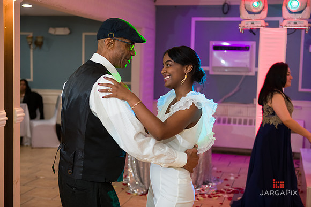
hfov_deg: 35.6
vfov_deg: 24.2
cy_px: 104
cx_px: 156
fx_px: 484
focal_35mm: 56
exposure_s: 1/125
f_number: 3.2
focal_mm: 56
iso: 1250
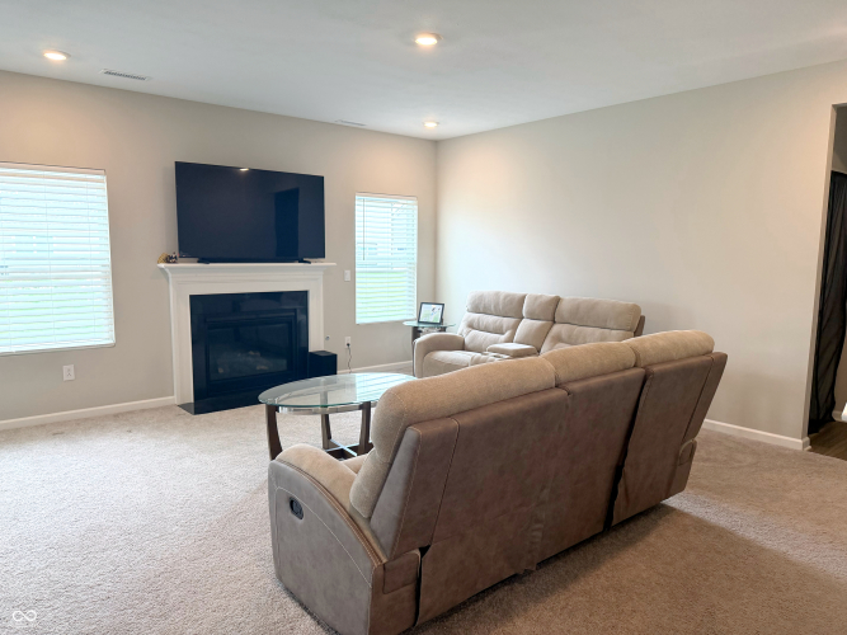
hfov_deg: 71.6
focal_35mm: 24
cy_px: 318
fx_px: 587
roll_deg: -0.6
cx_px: 424
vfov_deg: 56.8
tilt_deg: -6.2
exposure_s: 1/207
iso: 200
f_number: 1.78
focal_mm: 6.76
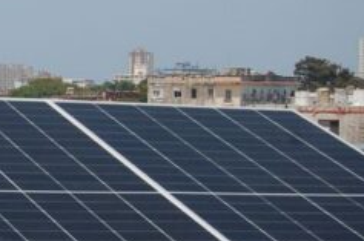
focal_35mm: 262
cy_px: -7
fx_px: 2640
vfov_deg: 5.2
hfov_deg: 7.7
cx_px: -210
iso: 320
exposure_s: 1/1000
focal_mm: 55
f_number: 5.6
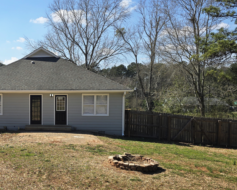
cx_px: 37
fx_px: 288
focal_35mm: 41
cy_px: 113
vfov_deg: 36.4
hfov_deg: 42.2
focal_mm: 6.3
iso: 12
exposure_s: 1/932
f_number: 1.7
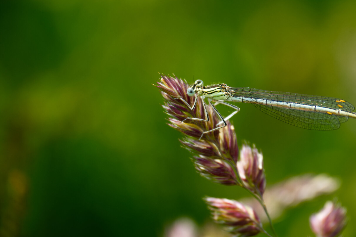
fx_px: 5431
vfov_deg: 2.5
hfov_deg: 3.8
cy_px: 105
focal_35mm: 549
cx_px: 214
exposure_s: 1/320
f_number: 5.6
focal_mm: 300
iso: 200
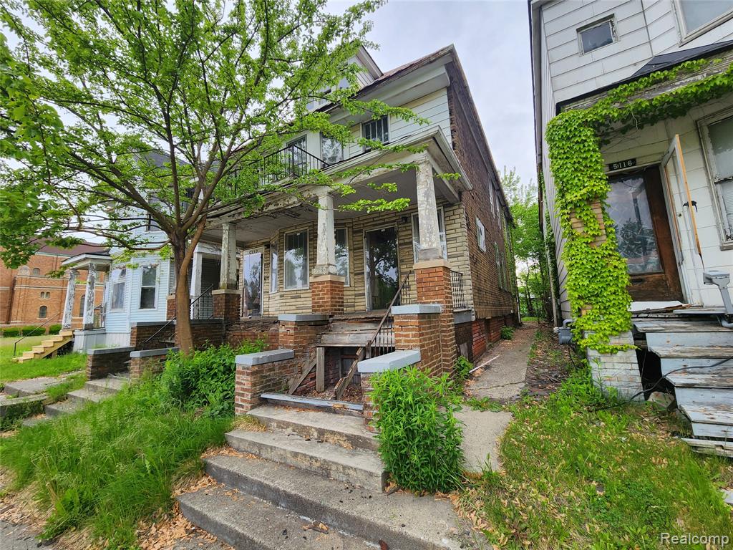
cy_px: 275
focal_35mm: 13
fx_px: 275
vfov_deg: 89.9
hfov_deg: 106.2
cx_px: 366
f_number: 2.2
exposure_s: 1/430
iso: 50
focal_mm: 2.2
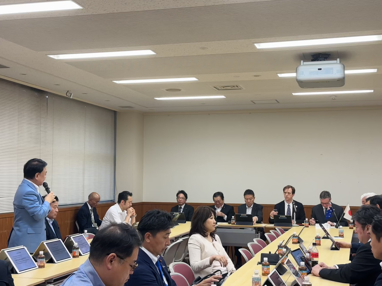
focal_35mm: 48
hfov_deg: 39.7
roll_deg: -0.3
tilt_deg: +4.2
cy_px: 143
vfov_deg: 30.3
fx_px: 530
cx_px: 191
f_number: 1.78
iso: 80
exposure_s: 1/100
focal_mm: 6.86
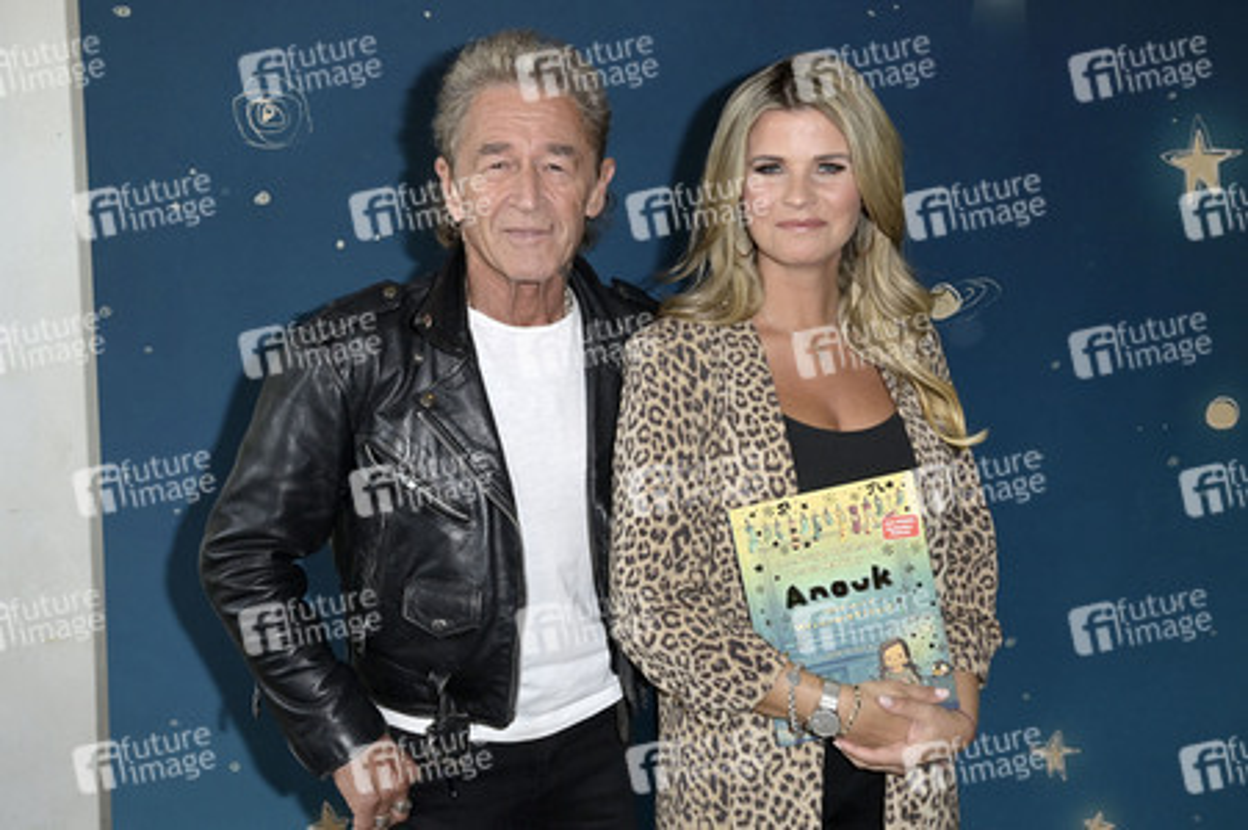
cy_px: 415
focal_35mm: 44
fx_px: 1524
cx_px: 624
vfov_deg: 30.5
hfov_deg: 44.5
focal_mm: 44
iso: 1000
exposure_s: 1/250
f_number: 5
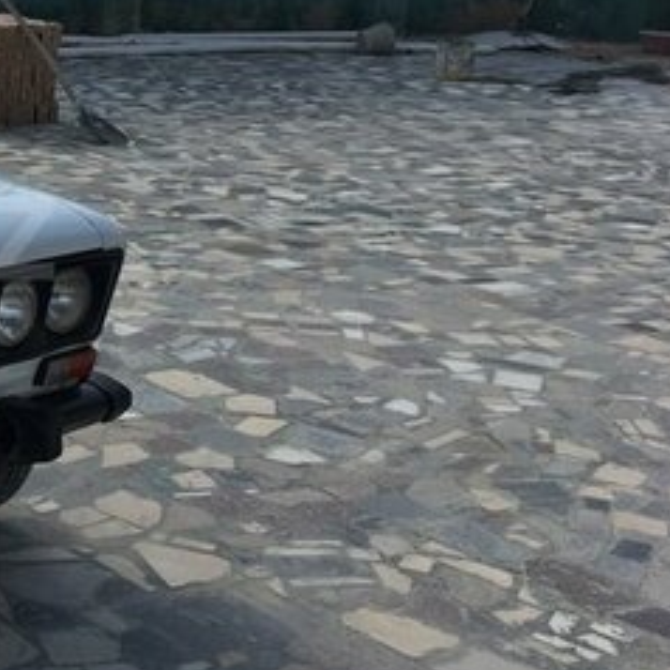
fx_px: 1555
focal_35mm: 71
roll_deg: -3.3
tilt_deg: -12.5
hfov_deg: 21.6
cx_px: -234
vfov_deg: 24.2
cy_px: 238
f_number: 2.2
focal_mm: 4.15
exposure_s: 1/1832
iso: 25
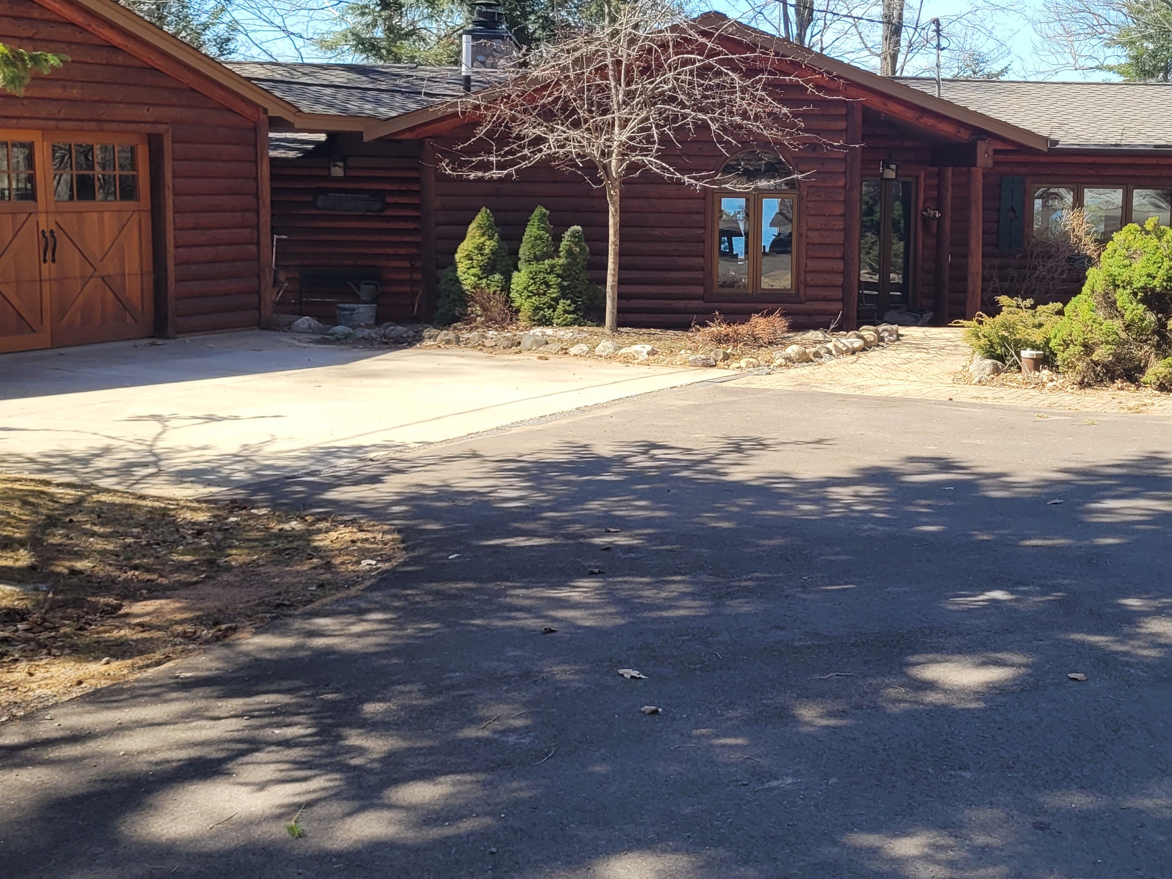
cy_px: 365
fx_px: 1557
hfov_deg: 40.6
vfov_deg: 31.5
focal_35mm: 46
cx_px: 805
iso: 40
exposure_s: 1/812
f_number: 1.8
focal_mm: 5.4
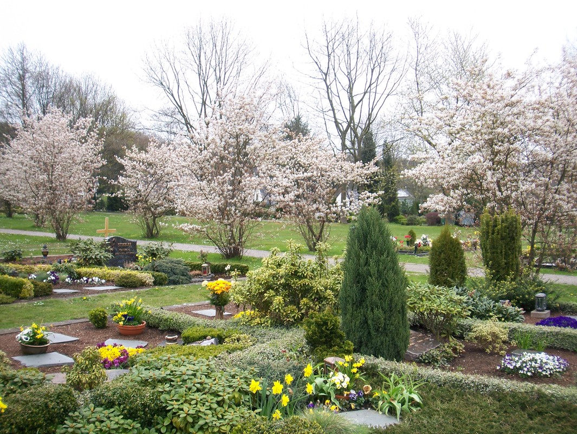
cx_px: 288
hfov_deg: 49.0
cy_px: 217
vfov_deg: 37.8
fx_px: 634
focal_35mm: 38
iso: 64
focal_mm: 6.3
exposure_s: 1/100
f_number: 3.9
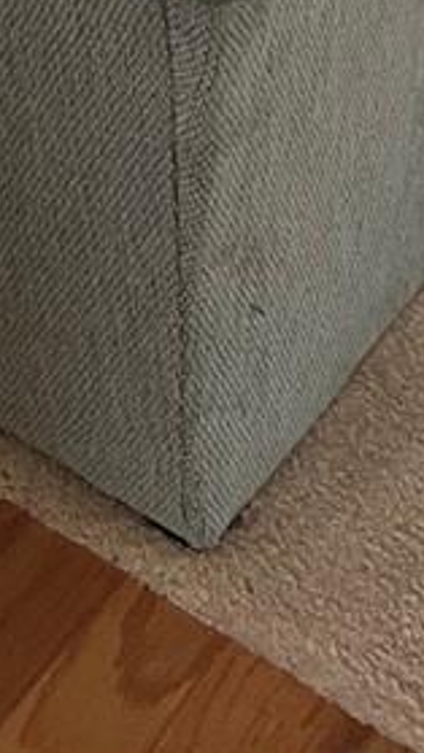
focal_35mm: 122
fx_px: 2438
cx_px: -216
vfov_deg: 14.8
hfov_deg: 9.6
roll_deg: +3.9
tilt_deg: -17.4
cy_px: -704
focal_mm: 5.7
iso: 400
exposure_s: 1/60
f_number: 1.5
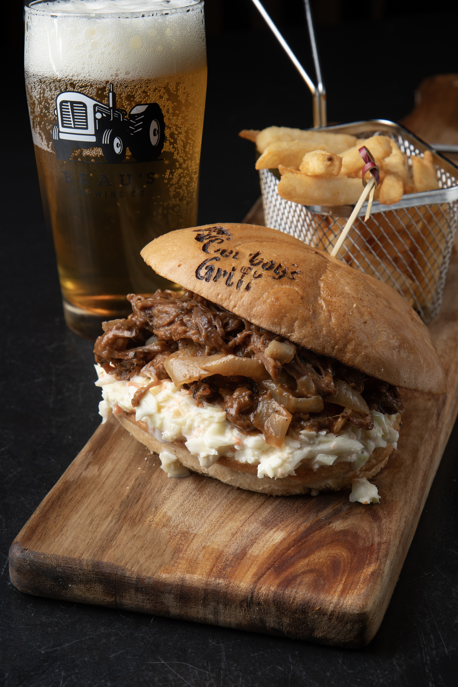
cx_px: 229
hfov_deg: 14.0
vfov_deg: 20.9
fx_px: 1860
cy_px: 344
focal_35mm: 98
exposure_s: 1/250
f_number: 9
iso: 125
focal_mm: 65
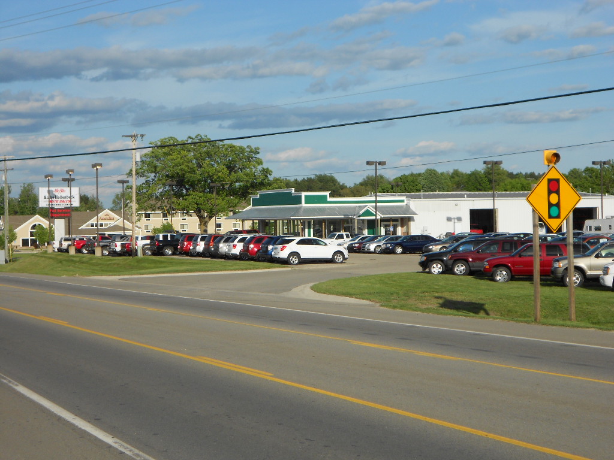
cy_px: 230
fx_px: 1348
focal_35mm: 76
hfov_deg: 25.7
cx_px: 307
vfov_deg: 19.4
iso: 80
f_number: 5.8
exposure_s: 1/640
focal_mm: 13.5
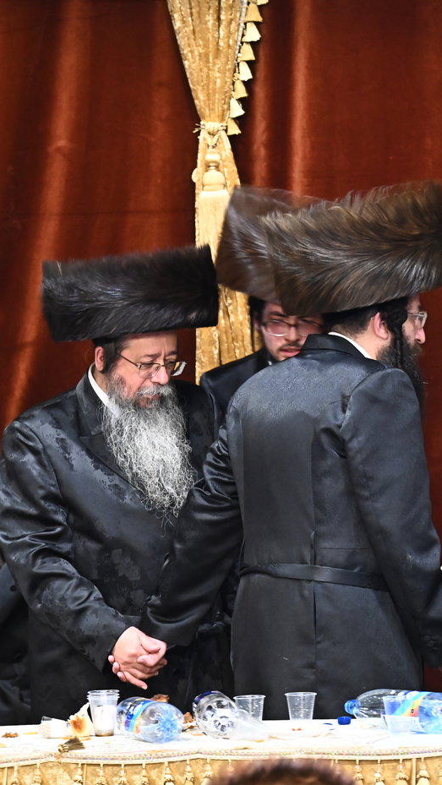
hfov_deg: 2.8
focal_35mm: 442
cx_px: 396
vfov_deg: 4.9
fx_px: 9204
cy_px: 392
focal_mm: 280
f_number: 5.6
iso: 5000
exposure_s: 1/100
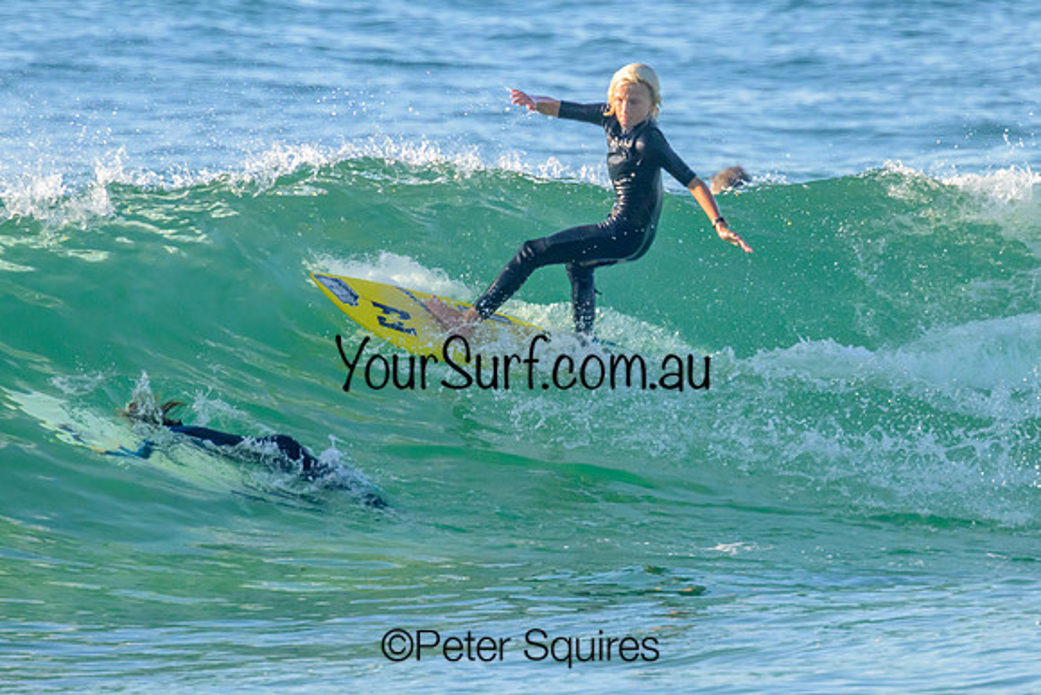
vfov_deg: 1.3
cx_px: 623
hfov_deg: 2.0
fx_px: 29863
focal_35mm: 1033
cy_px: 273
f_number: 11
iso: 2000
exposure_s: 1/2000
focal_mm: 800
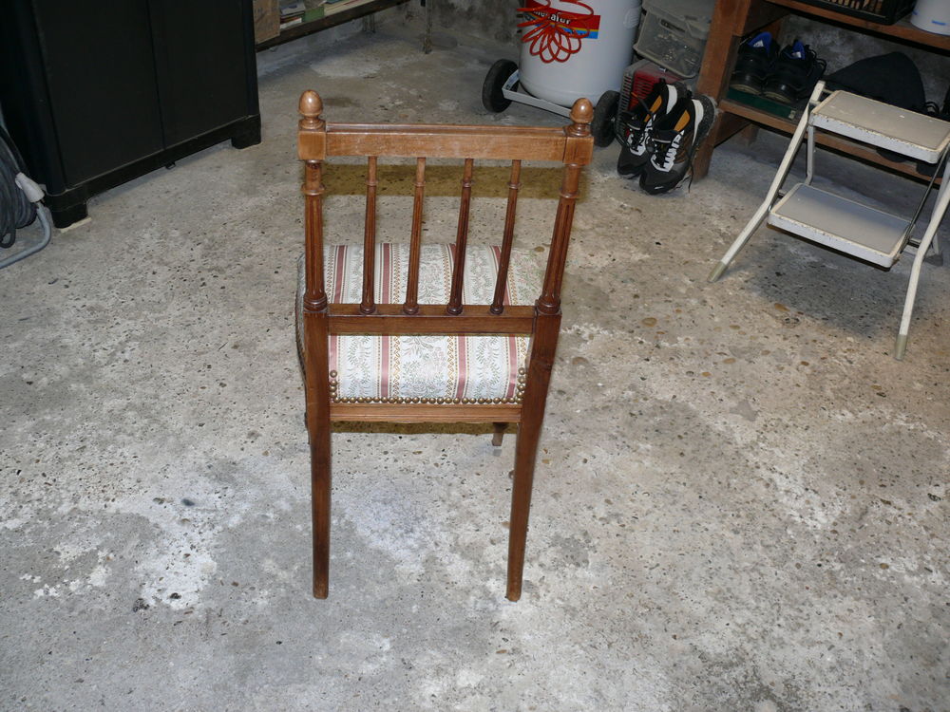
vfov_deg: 40.7
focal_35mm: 35
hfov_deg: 52.6
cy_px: 356
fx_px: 961
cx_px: 475
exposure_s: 1/30
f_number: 2.8
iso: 100
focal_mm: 7.4
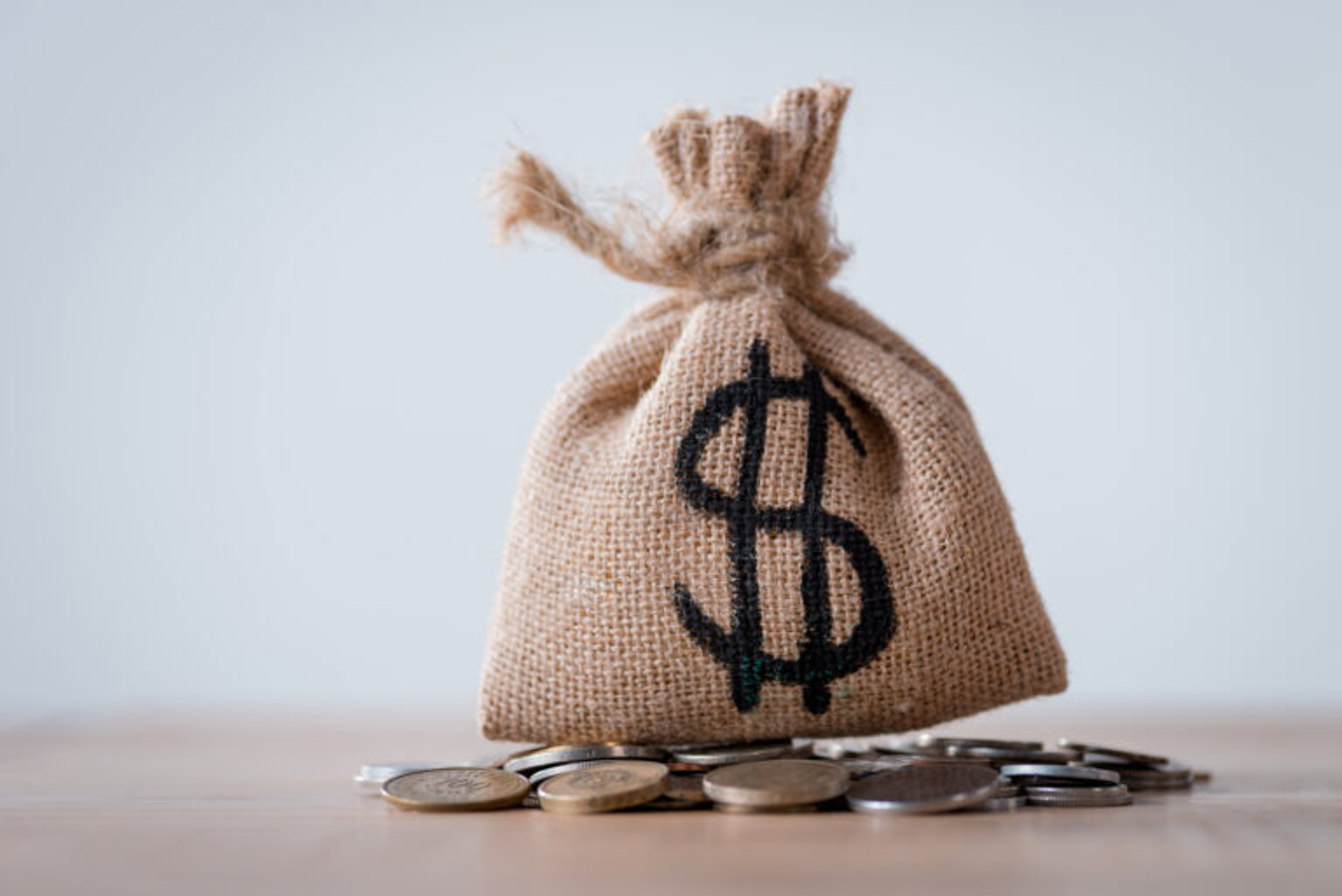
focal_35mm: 105
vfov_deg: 13.1
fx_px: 3916
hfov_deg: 19.4
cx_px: 671
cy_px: 448
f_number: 5.6
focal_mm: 105
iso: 100
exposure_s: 1/200
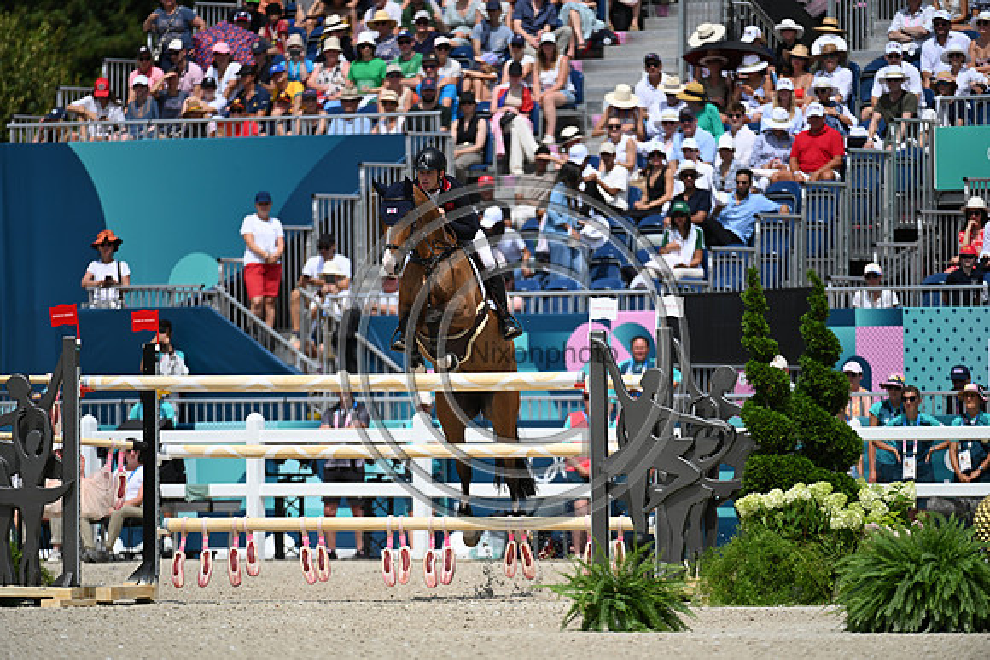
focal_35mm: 360
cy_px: 330
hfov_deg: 5.7
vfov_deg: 3.8
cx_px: 495
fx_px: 9902
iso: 100
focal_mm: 360
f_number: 4.5
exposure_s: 1/1250
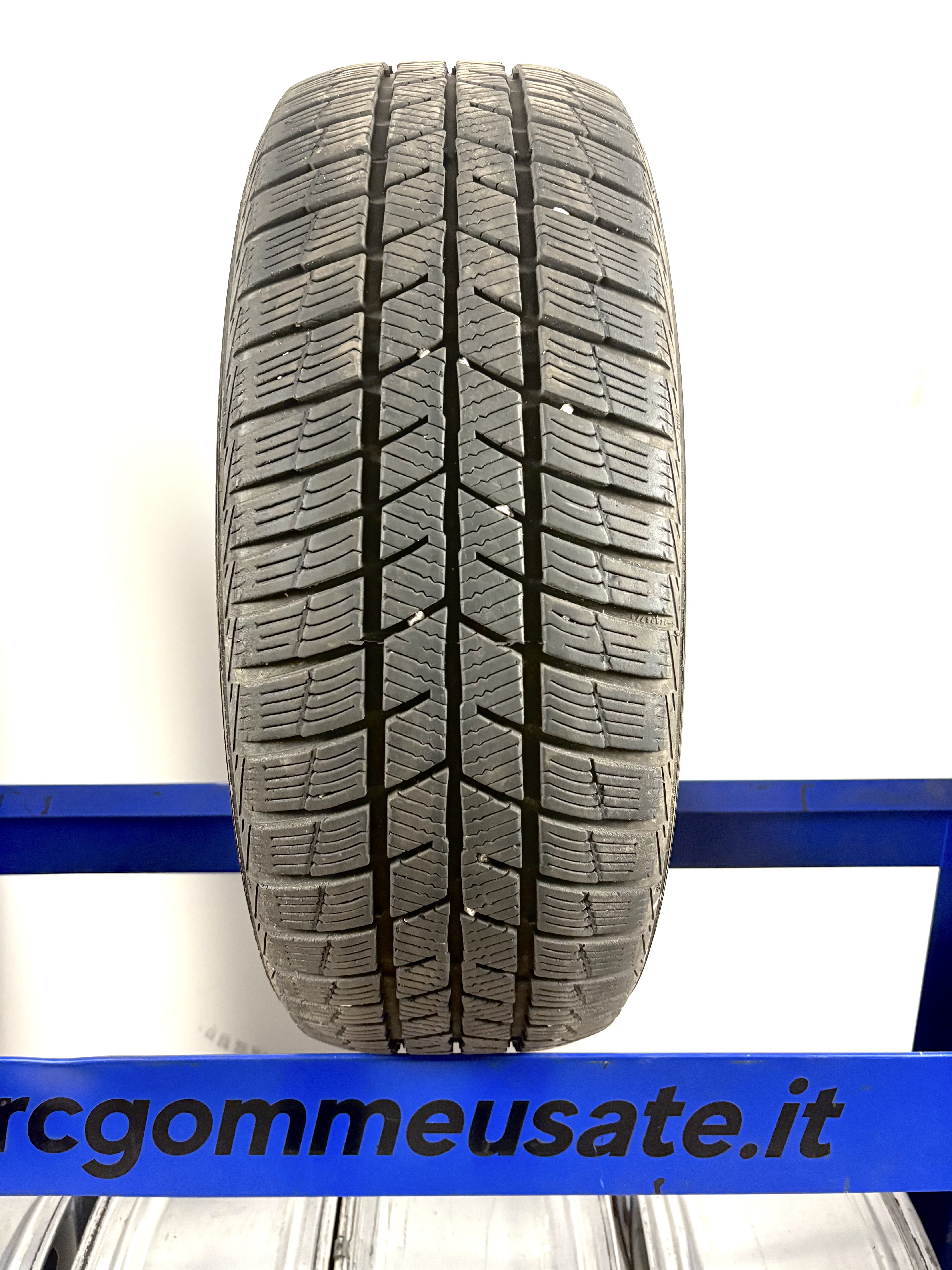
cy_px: 635
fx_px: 953
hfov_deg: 53.1
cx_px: 476
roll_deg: -0.8
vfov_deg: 67.3
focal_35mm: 26
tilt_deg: -16.0
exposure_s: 1/50
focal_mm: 5.96
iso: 500
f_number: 1.6
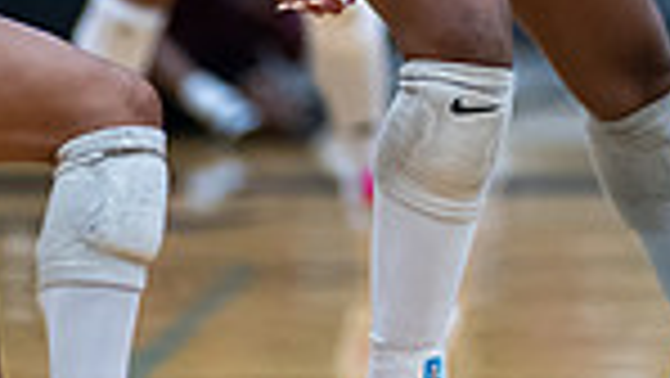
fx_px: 7270
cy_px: -618
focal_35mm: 409
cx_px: 974
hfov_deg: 5.2
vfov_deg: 2.9
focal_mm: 85
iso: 1250
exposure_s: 1/1600
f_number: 1.2
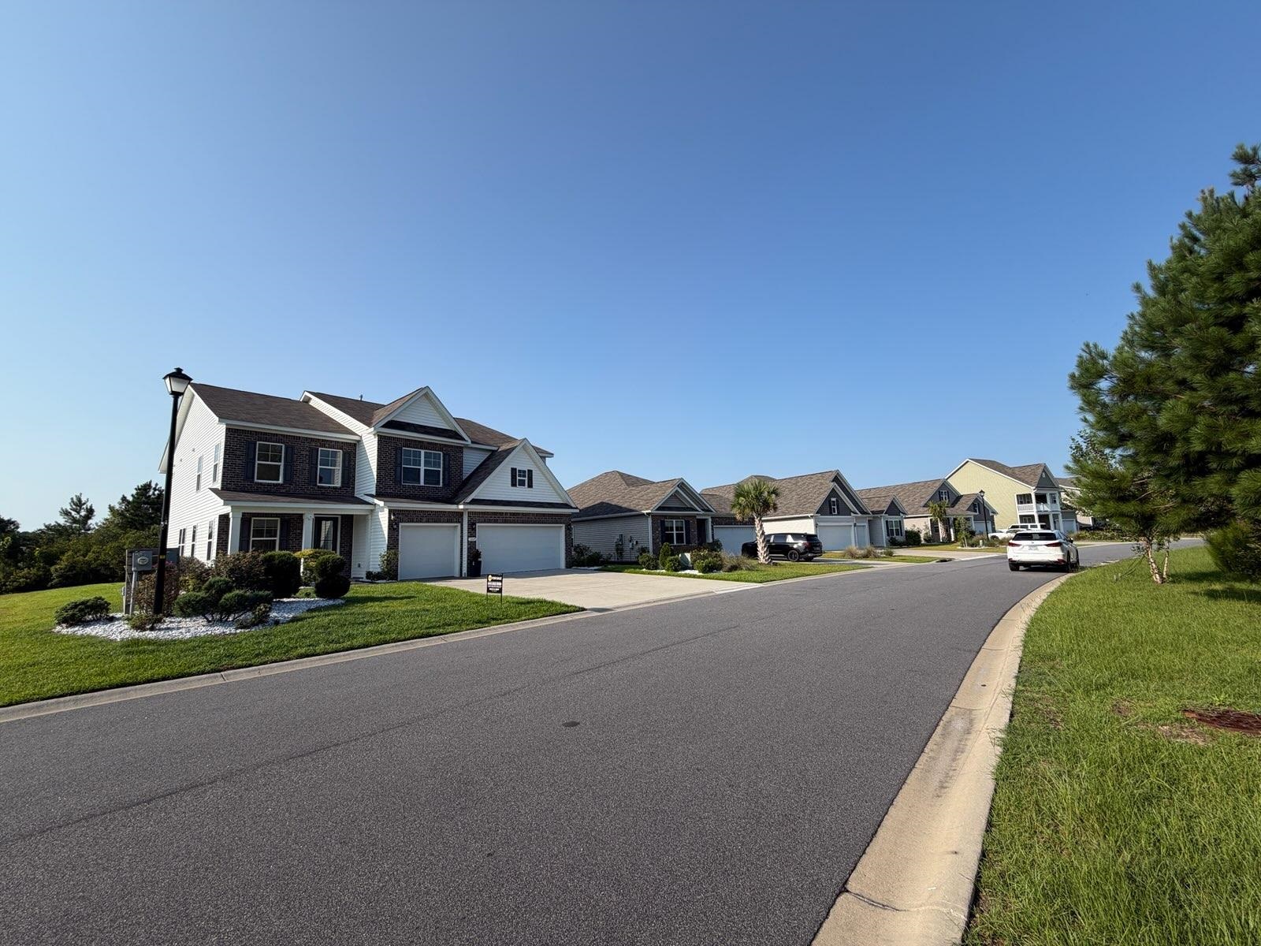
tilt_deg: +9.2
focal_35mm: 14
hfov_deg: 102.1
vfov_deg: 85.7
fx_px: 510
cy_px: 473
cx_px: 630
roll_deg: +2.9
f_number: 2.2
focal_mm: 2.22
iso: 20
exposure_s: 1/914
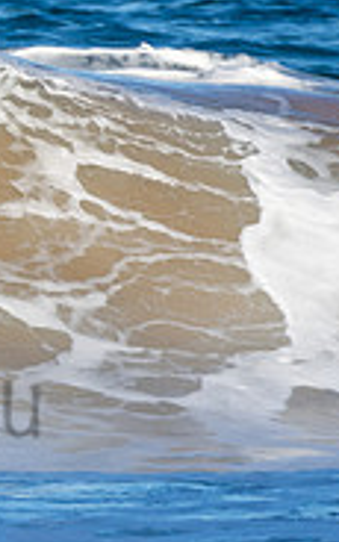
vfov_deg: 0.9
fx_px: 35684
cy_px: 370
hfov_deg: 0.5
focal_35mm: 2414
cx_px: -271
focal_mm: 500
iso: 180
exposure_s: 1/1000
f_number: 5.6
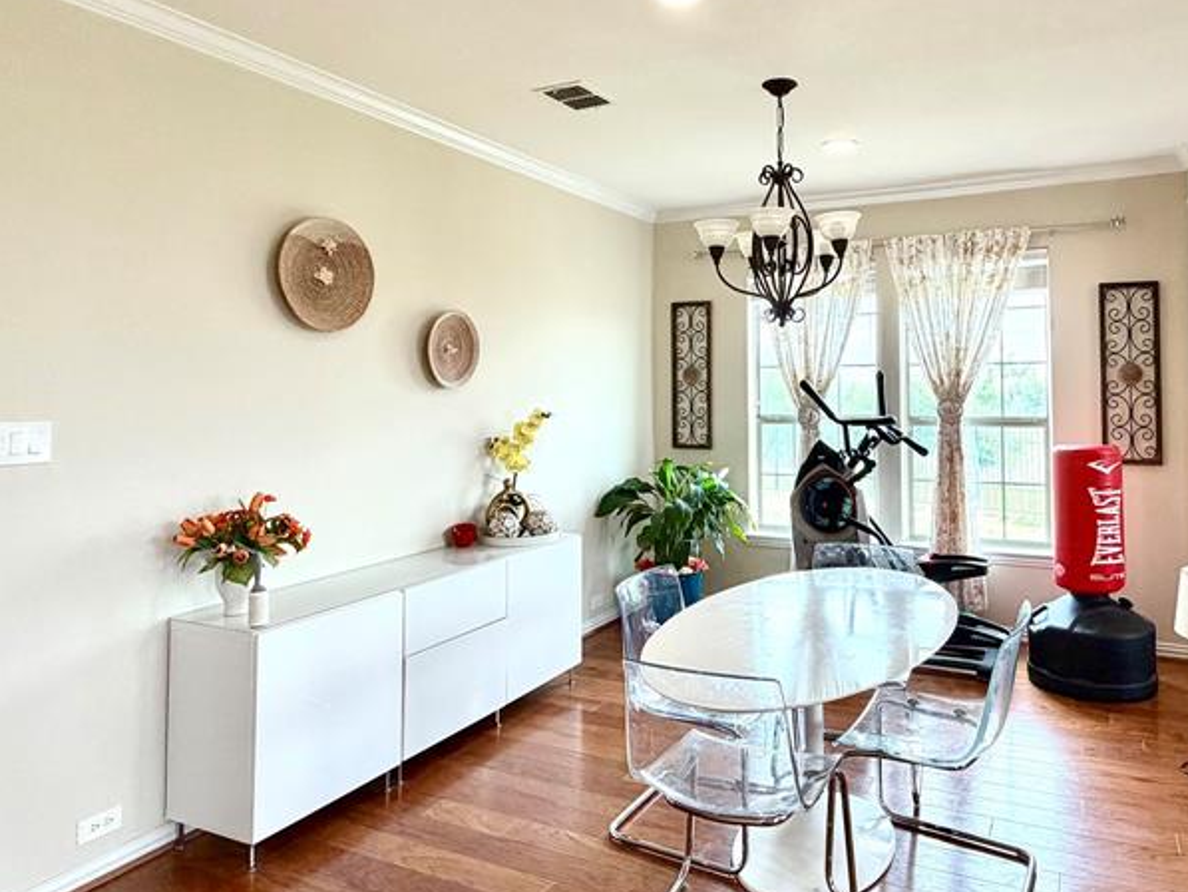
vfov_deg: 56.5
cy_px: 362
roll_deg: +1.0
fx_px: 824
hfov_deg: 70.6
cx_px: 728
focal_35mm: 24
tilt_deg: +1.9
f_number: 2.2
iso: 160
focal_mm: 2.22
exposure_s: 1/120
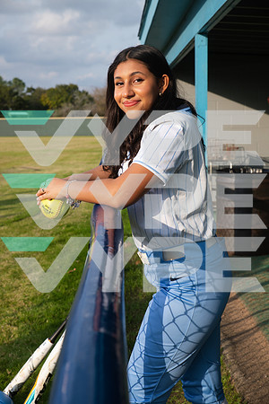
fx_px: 650
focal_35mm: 58
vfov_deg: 34.5
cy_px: 202
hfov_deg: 23.4
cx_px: 134
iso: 100
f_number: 8
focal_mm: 58
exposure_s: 1/400
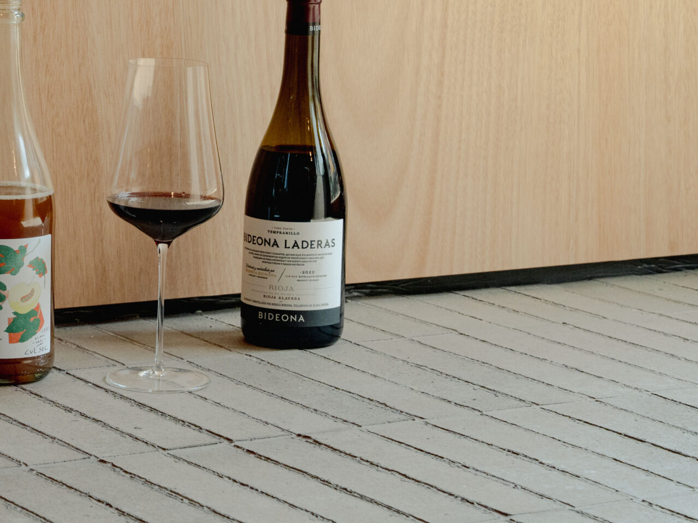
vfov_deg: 11.3
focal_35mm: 131
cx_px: 52
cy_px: 160
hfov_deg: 14.9
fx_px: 2641
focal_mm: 68
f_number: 10
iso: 1600
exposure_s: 1/125
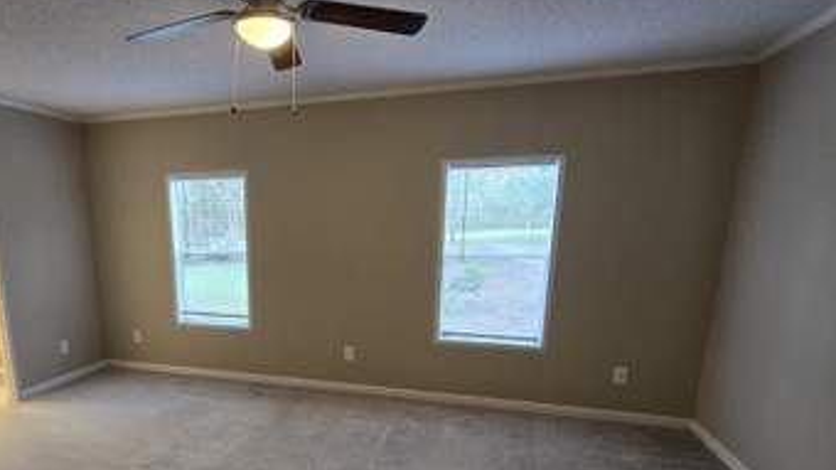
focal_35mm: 20
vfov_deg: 54.2
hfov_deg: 84.8
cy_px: 329
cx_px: 307
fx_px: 443
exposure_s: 1/60
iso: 250
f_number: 2.2
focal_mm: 2.2
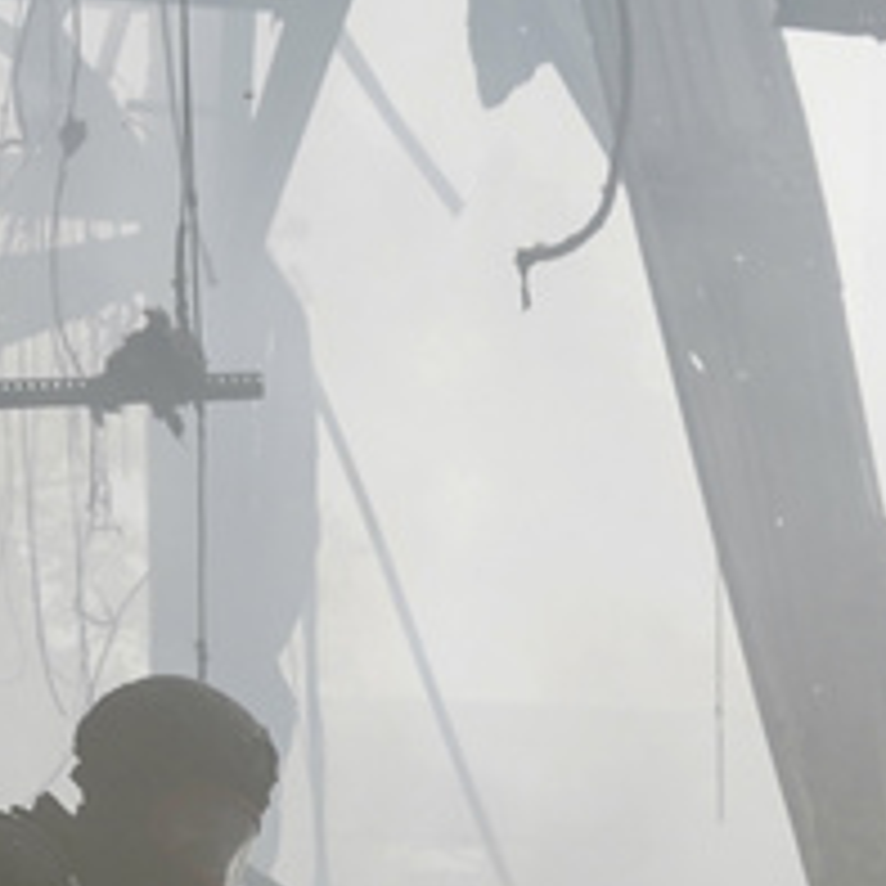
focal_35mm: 106
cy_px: 1491
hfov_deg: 16.2
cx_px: 769
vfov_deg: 14.8
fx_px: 3070
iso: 640
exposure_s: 1/640
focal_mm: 24
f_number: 8
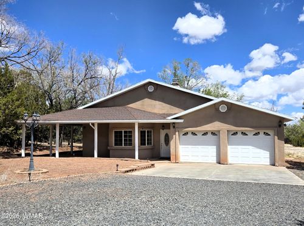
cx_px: 152
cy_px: 113
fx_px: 263
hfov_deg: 60.1
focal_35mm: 30
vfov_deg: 46.6
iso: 80
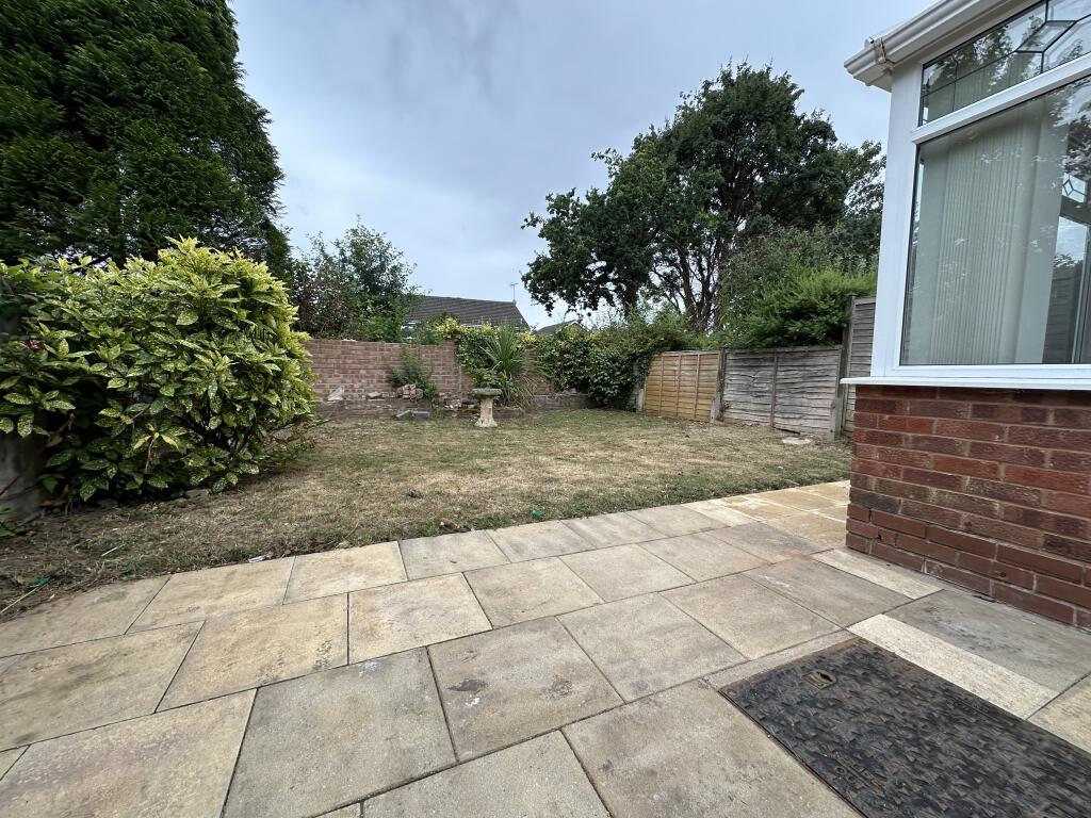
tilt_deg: -4.7
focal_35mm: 14
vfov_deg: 85.7
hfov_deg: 102.1
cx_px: 546
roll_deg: -0.1
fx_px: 441
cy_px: 409
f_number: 2.2
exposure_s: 1/294
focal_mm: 2.22
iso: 40
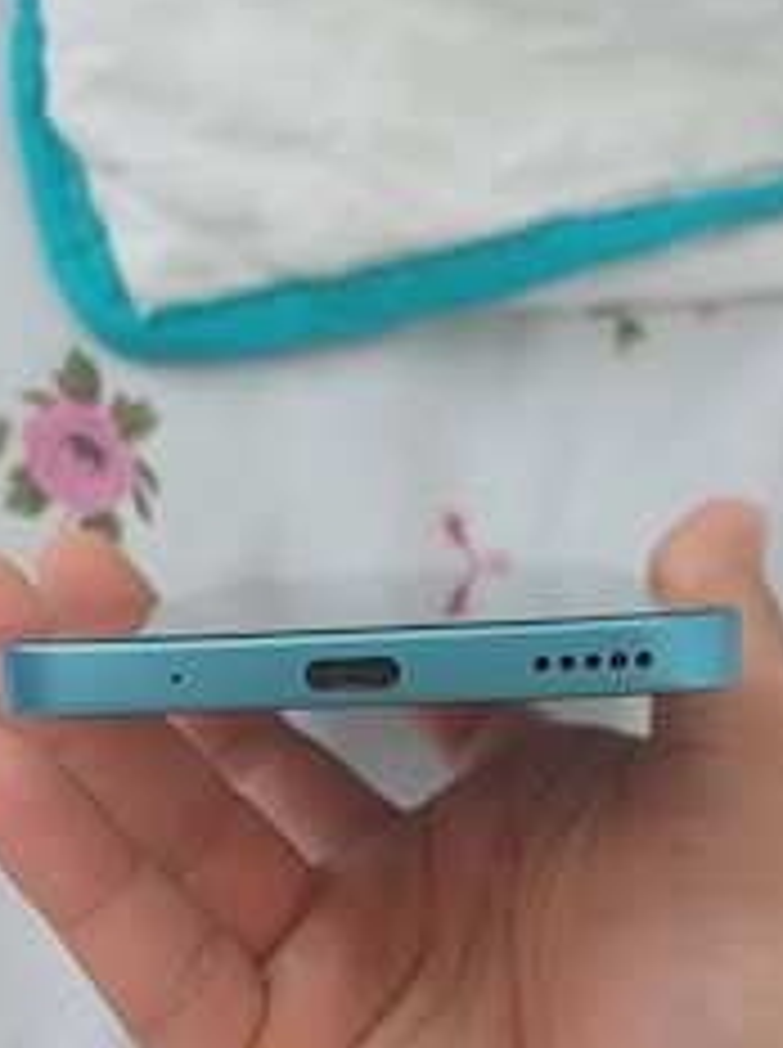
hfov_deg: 33.5
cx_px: 338
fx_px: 1300
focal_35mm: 43
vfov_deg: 42.4
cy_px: 801
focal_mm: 4.65
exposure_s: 1/50
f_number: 1.8
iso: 400
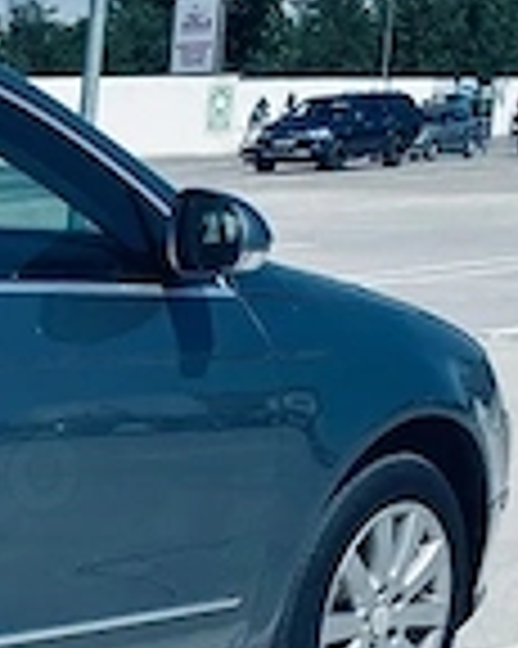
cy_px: 666
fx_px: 2033
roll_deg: +1.1
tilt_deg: -14.5
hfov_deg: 11.8
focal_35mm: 106
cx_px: -730
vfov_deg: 17.6
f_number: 1.8
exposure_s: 1/5495
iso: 32
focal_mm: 4.25
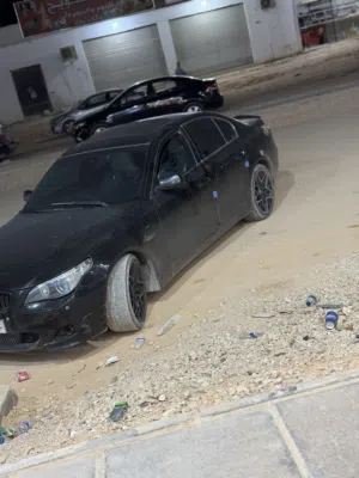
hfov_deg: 30.3
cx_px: 180
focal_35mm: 48
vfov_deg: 39.7
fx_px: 664
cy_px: 239
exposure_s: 1/50
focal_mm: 6.76
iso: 125
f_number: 1.78
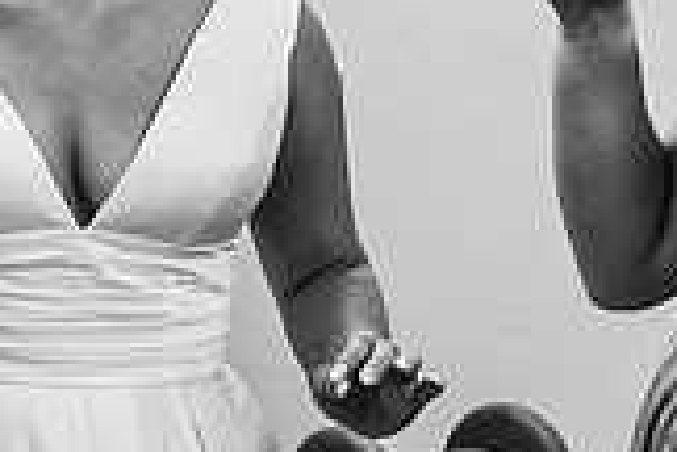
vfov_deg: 9.1
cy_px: 73
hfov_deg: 12.3
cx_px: -631
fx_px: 2821
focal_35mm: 150
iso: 2000
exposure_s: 1/320
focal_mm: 31.5
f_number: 3.2
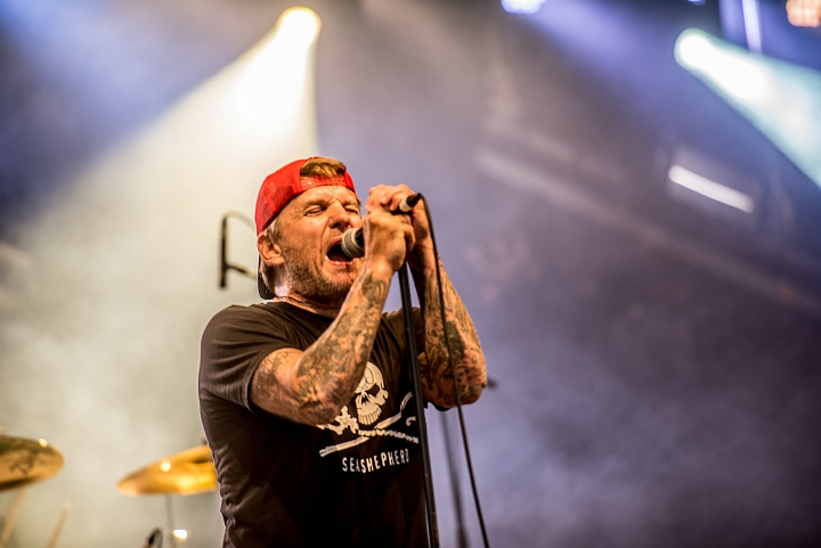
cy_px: 274
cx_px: 410
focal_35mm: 200
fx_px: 4564
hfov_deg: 10.3
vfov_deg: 6.9
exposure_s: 1/100
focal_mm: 200
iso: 200
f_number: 2.8
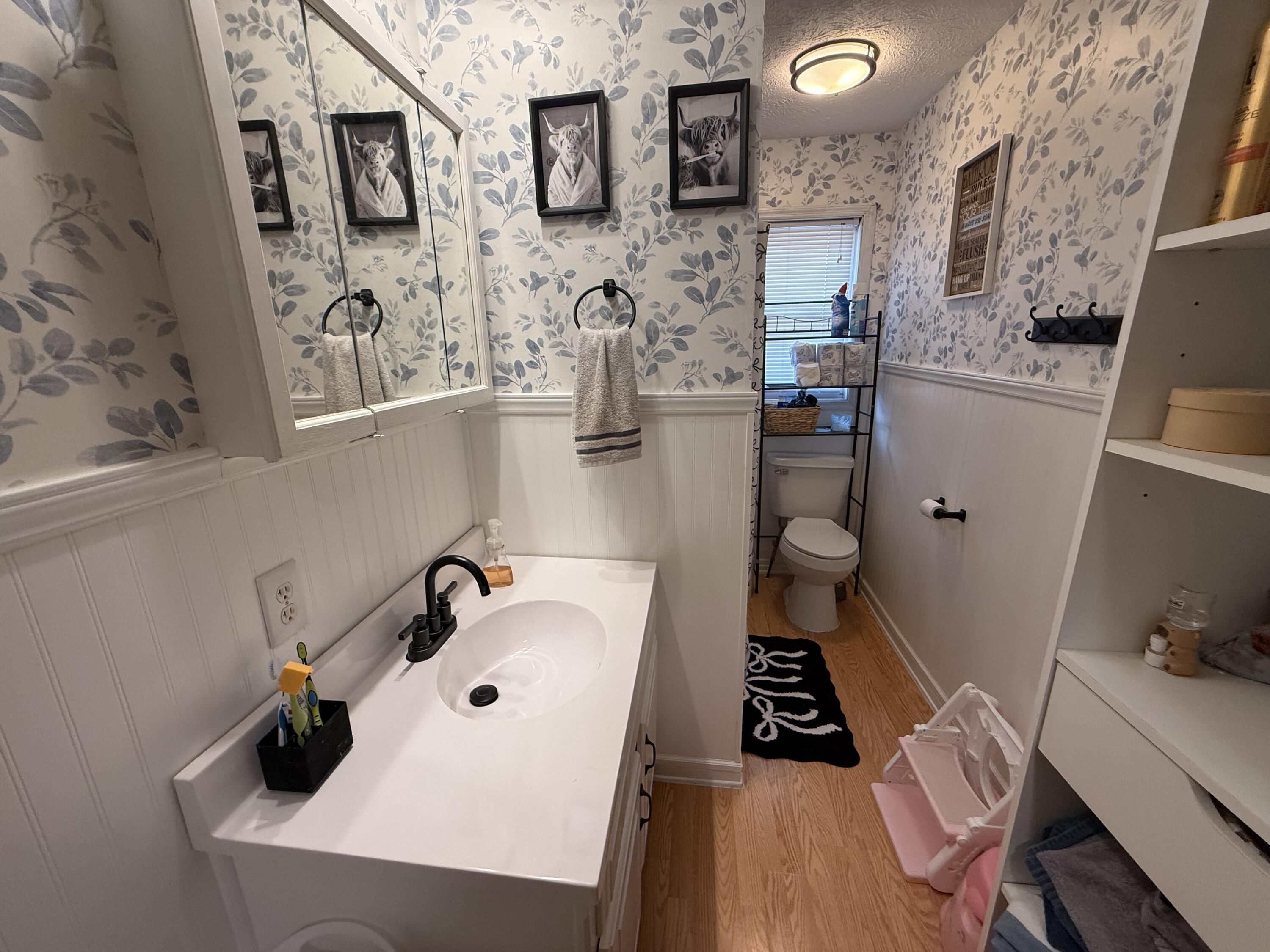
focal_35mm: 14
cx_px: 635
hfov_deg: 102.1
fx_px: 514
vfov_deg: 85.7
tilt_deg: -14.9
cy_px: 476
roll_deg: +1.5
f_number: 2.2
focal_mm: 2.22
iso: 200
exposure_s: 1/120
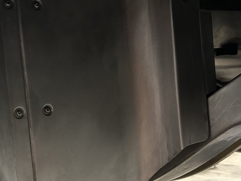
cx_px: 83
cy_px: 102
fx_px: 376
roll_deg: +5.8
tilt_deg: -1.5
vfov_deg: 27.0
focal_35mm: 54
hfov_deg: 35.2
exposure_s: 1/30
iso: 500
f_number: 1.5
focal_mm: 5.7
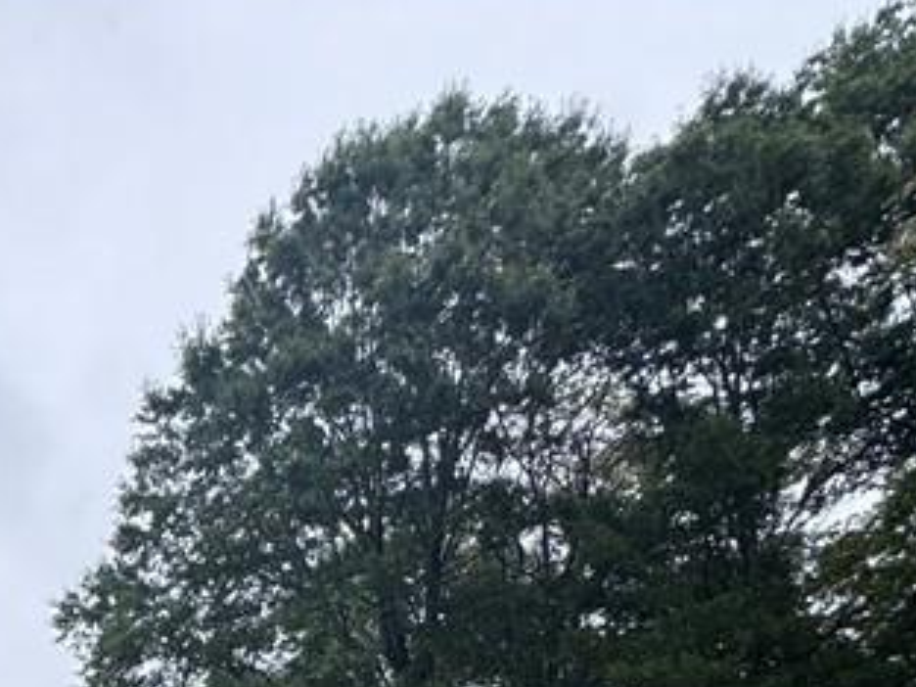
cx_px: -367
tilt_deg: -0.9
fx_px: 1217
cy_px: 1101
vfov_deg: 23.3
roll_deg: -1.3
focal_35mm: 46
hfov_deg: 29.7
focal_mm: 2.22
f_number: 2.2
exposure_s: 1/226
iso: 40
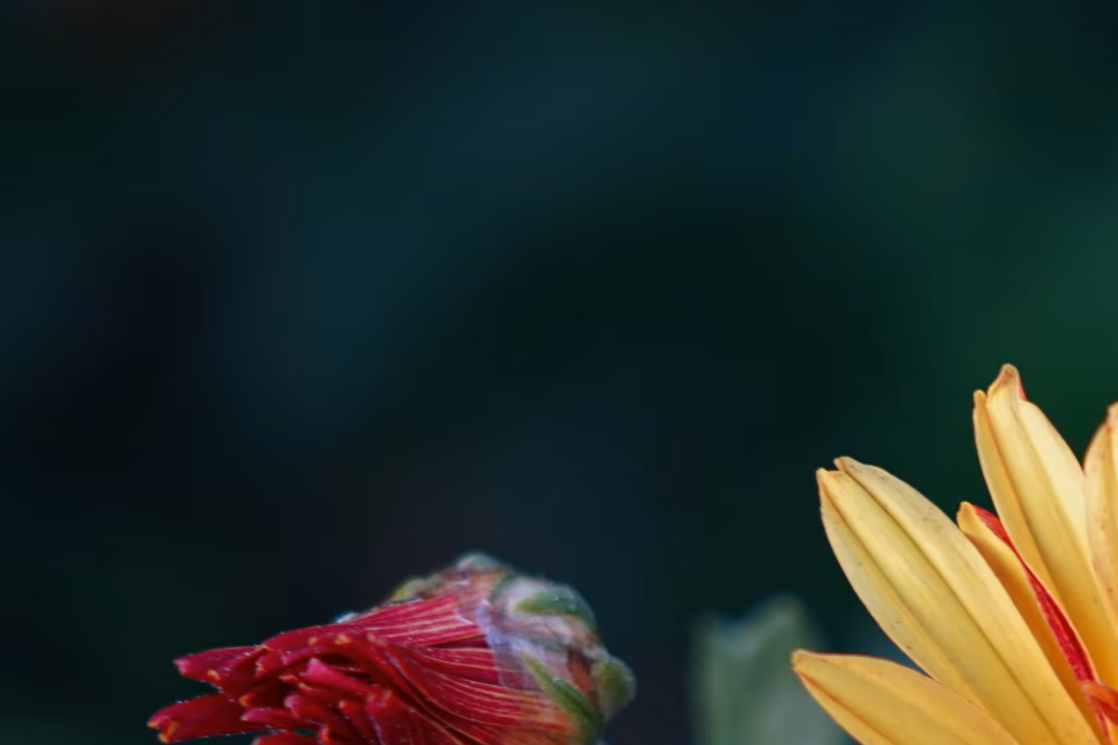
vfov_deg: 5.3
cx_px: 1121
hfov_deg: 8.0
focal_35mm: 256
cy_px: 932
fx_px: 7949
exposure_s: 1/200
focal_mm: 95
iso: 500
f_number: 5.6
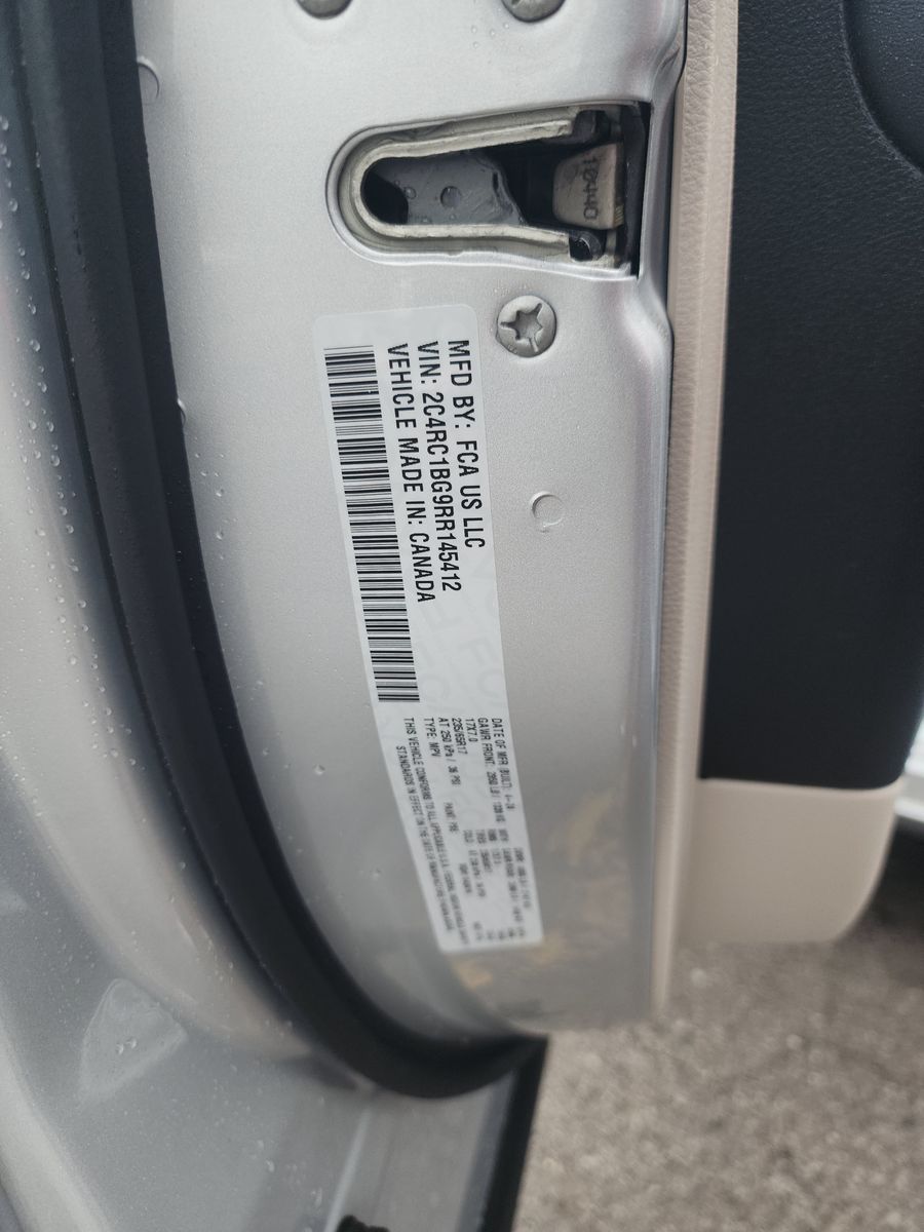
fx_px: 819
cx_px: 462
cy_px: 616
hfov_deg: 58.9
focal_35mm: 23
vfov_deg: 73.9
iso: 60
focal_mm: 6.4
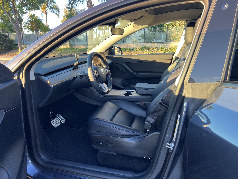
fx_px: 186
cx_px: 115
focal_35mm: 27
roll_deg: +1.0
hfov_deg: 65.3
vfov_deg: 51.3
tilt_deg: -12.9
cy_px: 87
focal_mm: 5.7
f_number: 1.5
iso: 50
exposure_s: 1/121
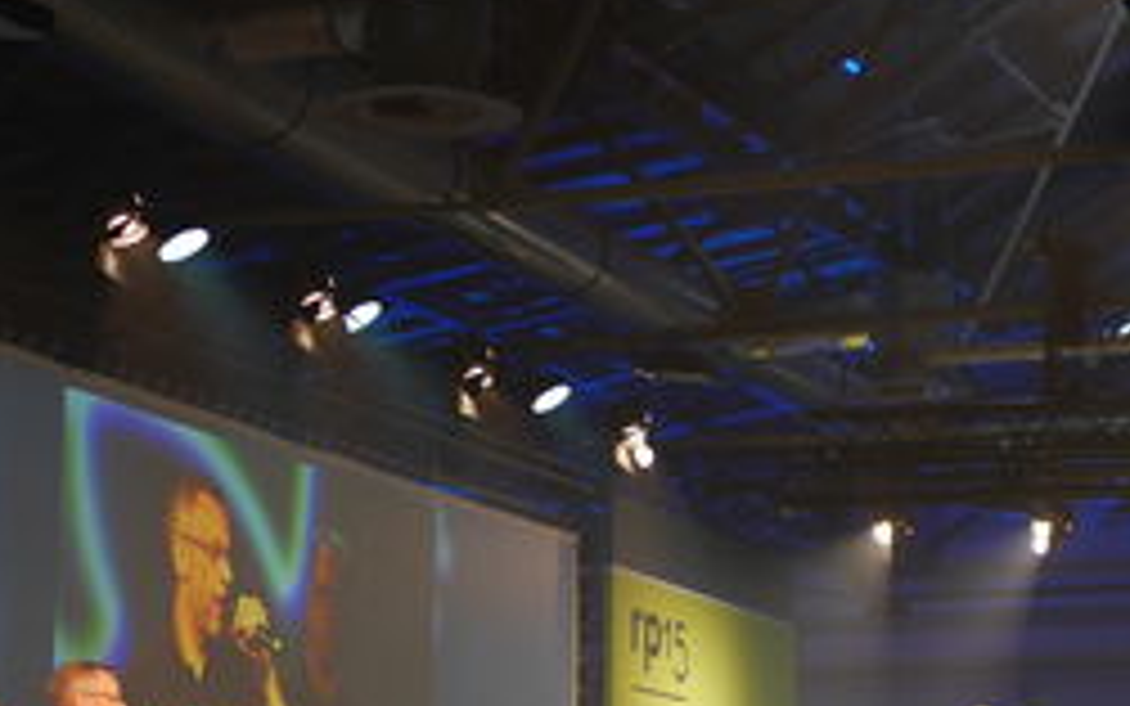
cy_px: 515
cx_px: 1062
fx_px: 3327
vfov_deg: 12.1
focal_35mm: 108
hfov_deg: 18.9
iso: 200
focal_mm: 20
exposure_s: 1/60
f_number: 1.7
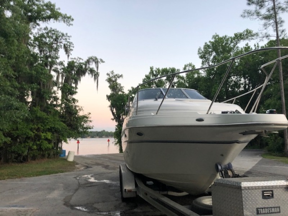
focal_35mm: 28
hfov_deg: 63.4
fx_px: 233
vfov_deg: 49.7
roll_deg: -2.4
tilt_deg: +7.1
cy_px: 108
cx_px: 144
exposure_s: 1/30
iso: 32
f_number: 1.8
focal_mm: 3.99
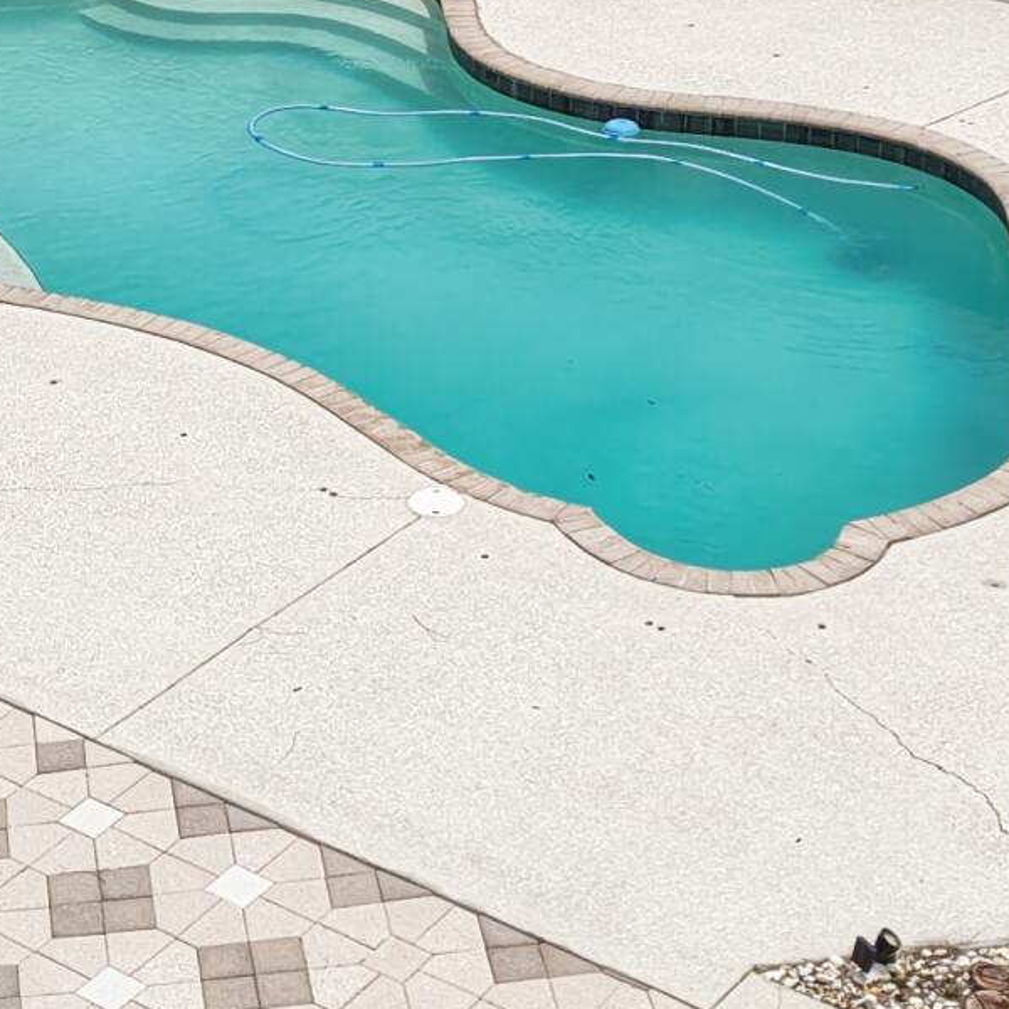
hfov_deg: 16.3
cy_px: 135
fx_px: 3496
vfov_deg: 16.2
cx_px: 210
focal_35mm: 106
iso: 180
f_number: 1.8
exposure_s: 1/6400
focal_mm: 8.67
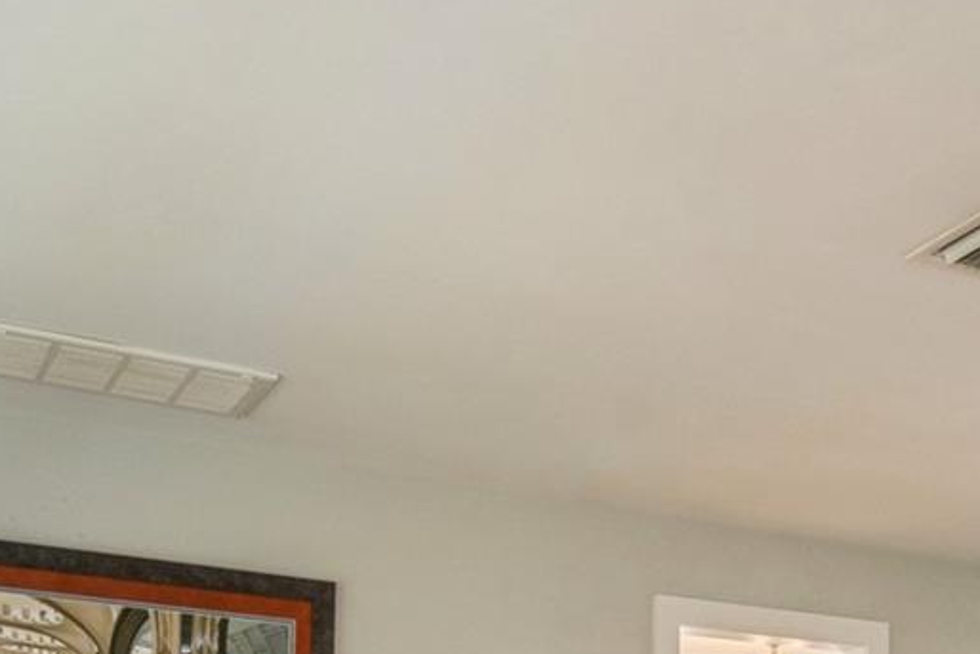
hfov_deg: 34.9
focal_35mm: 56
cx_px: 723
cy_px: 875
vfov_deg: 21.6
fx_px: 1525
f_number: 8
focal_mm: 12
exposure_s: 1/6
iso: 250
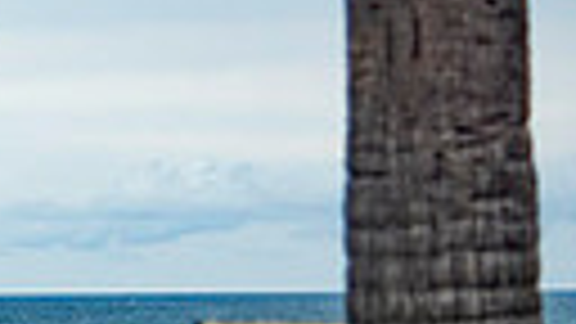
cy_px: 340
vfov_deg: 4.4
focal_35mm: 275
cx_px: -711
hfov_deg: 7.4
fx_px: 4200
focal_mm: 58
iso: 400
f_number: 4
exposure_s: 1/1250
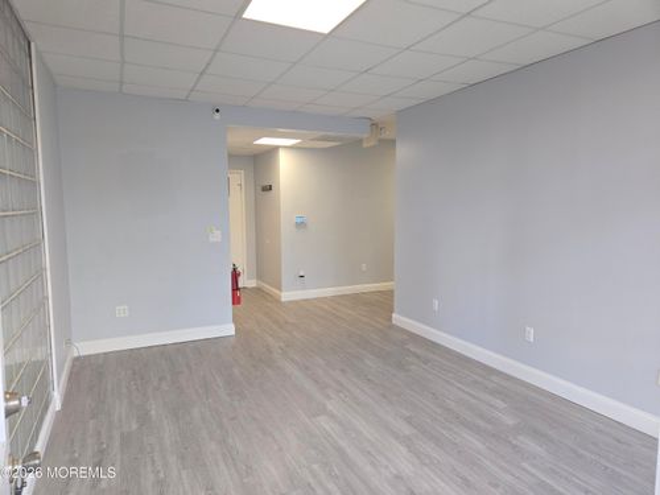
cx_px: 330
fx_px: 439
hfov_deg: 73.9
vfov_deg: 58.9
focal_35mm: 23
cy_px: 248
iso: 50
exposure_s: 1/60
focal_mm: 5.4
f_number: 1.8
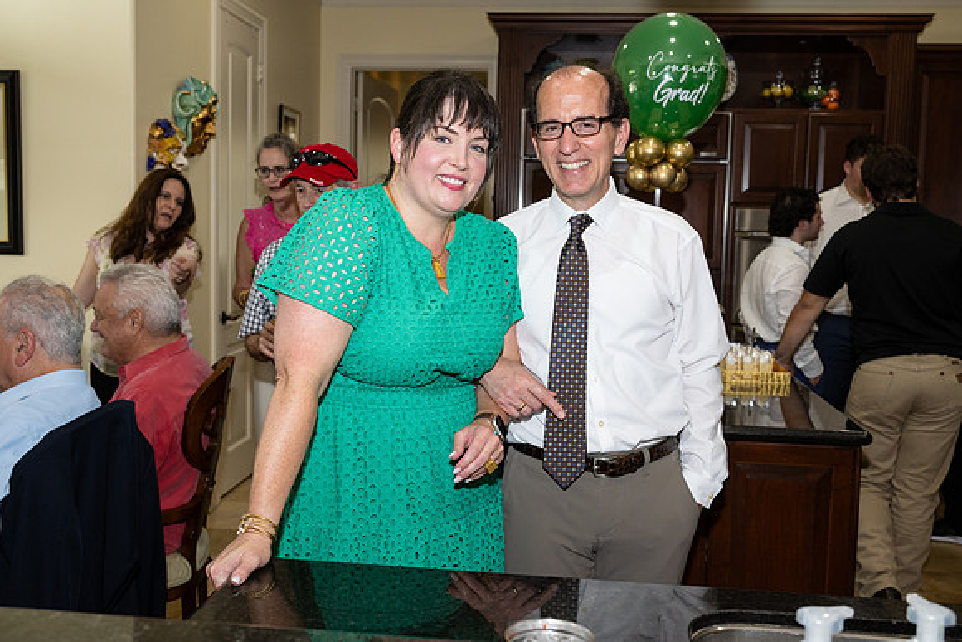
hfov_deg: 51.9
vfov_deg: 36.0
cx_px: 481
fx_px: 989
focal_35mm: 37
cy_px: 321
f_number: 5.6
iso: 800
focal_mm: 37
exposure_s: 1/200
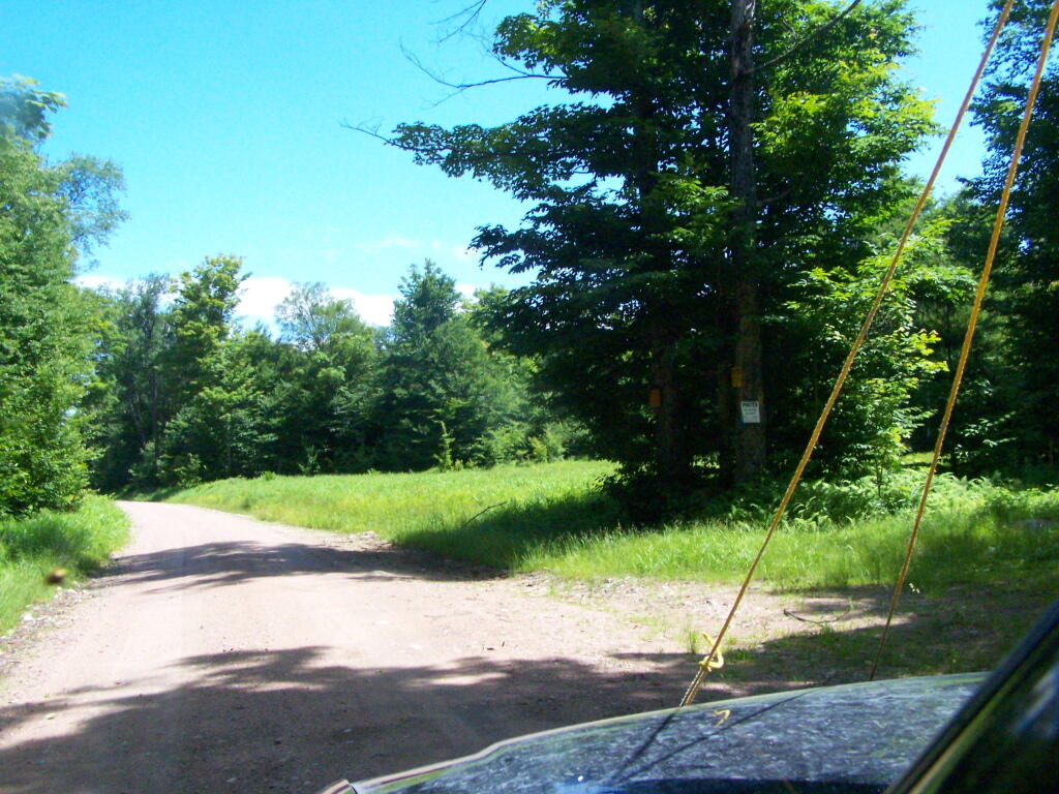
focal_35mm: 38
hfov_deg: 49.0
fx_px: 1163
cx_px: 530
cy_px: 397
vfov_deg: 37.7
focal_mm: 6.3
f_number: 5.6
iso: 400
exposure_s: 1/640
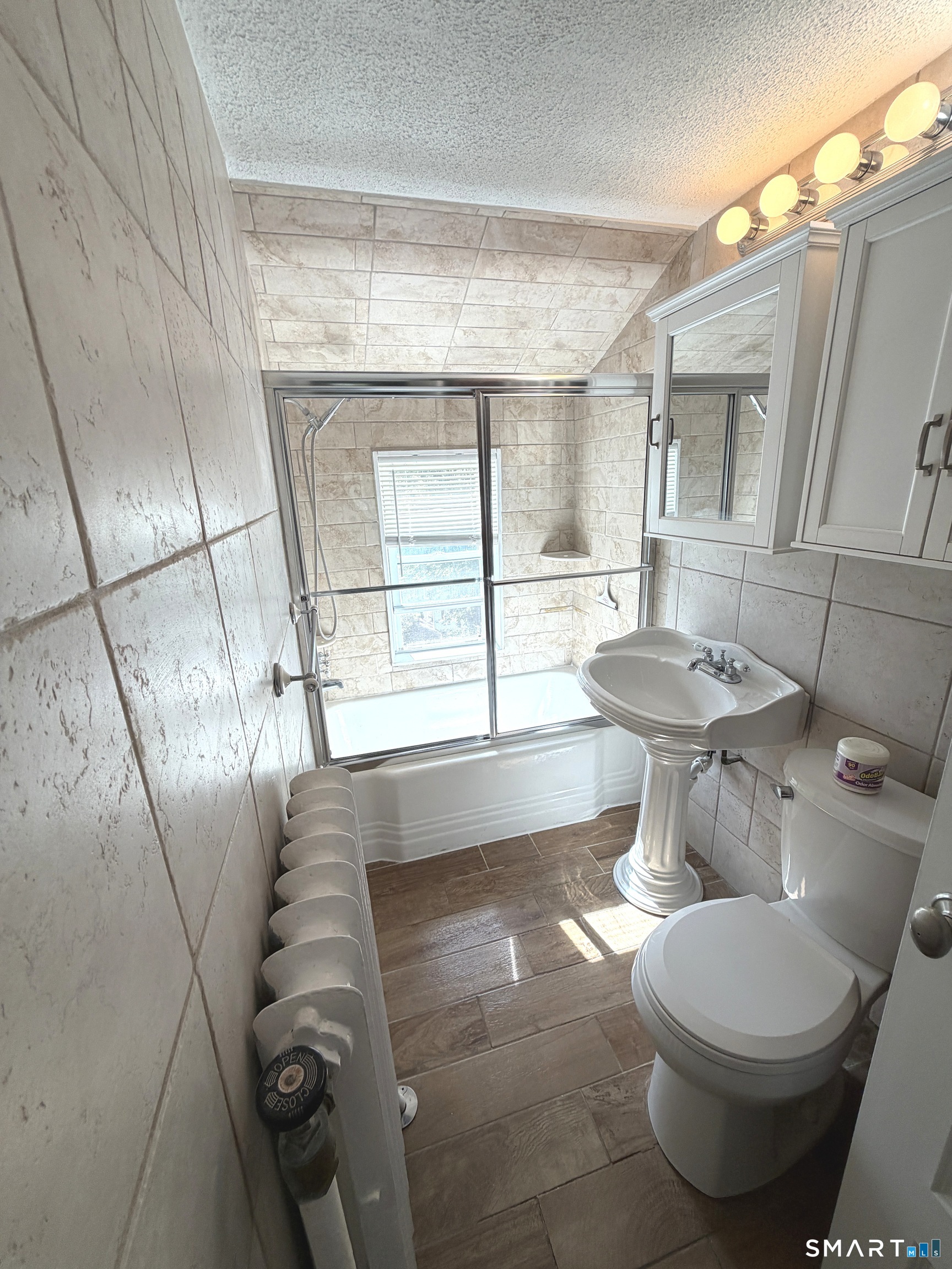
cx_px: 476
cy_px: 634
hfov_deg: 85.7
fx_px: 513
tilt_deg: -17.8
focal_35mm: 14
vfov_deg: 102.1
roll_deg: +2.0
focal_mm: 2.22
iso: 50
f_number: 2.2
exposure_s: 1/120
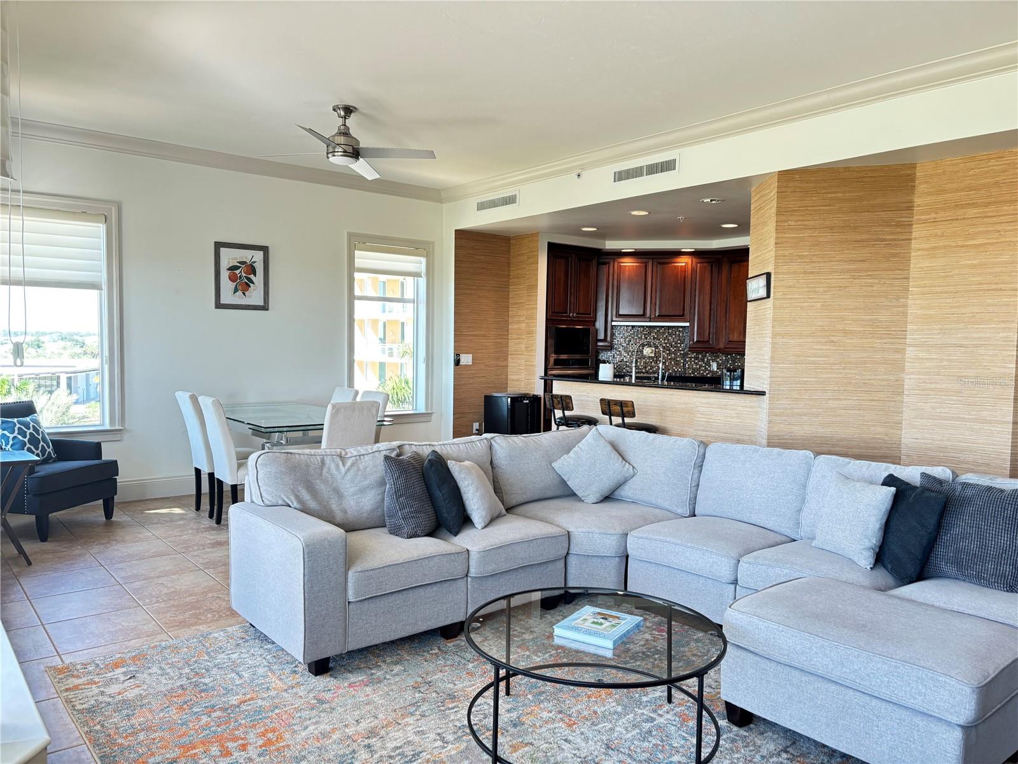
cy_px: 382
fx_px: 765
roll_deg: +0.1
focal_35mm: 26
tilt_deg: -3.6
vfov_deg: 53.1
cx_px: 509
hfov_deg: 67.3
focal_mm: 5.96
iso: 125
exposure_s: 1/97
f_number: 1.6
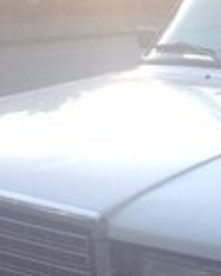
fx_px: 996
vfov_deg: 15.7
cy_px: 110
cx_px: 339
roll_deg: -1.9
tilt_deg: -2.4
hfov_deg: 12.0
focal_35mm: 122
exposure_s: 1/120
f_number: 2.4
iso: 64
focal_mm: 4.12
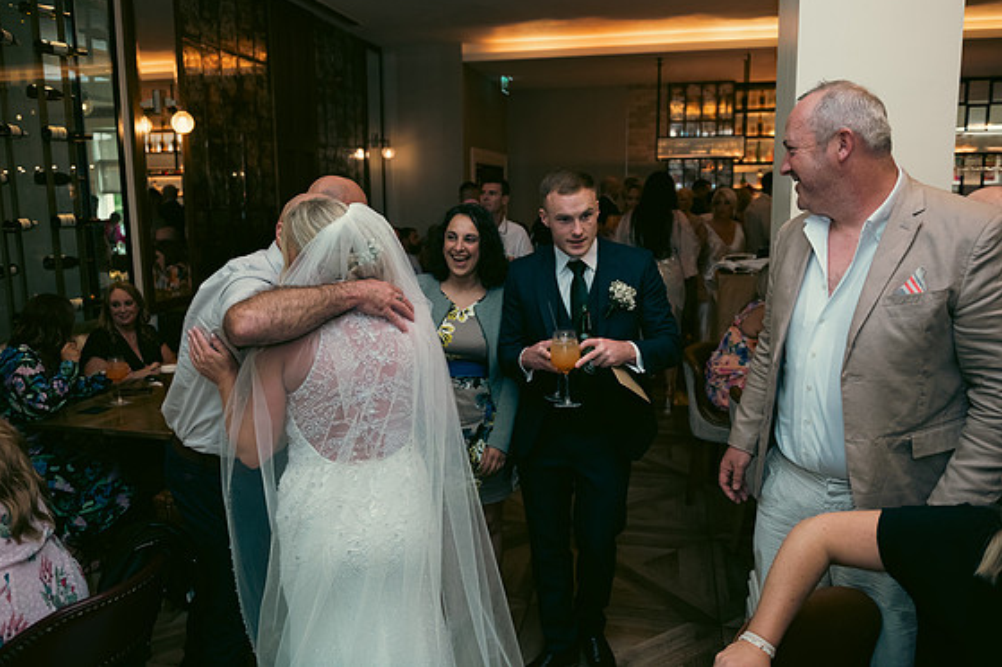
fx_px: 751
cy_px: 322
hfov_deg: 67.4
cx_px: 489
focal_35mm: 27
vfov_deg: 47.9
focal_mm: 26
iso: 800
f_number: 3.5
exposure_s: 1/160
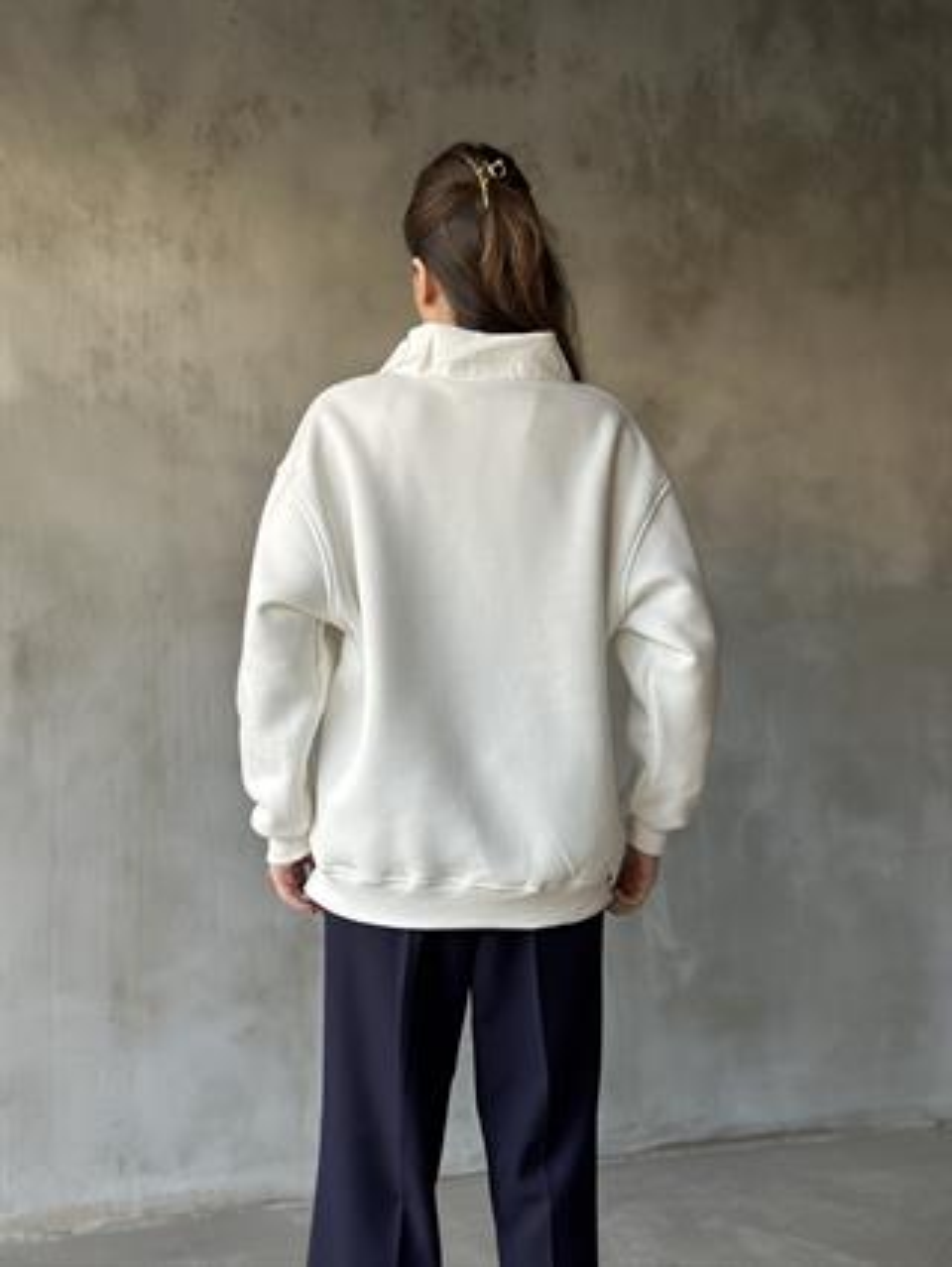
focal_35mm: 48
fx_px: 1758
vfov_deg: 39.6
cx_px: 476
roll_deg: -0.8
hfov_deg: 30.3
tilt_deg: +0.7
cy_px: 634
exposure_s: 1/76
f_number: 1.78
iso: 125
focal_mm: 6.86
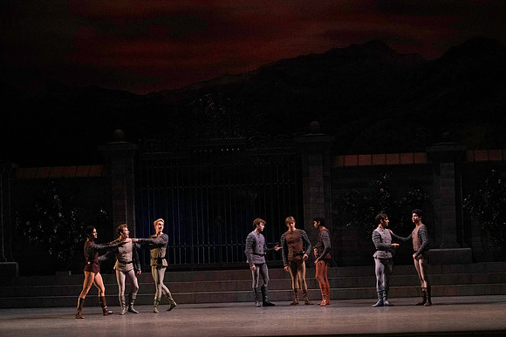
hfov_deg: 20.8
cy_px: 168
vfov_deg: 14.0
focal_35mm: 98
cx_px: 253
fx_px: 1378
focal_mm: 98
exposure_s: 1/400
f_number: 10
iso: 20000
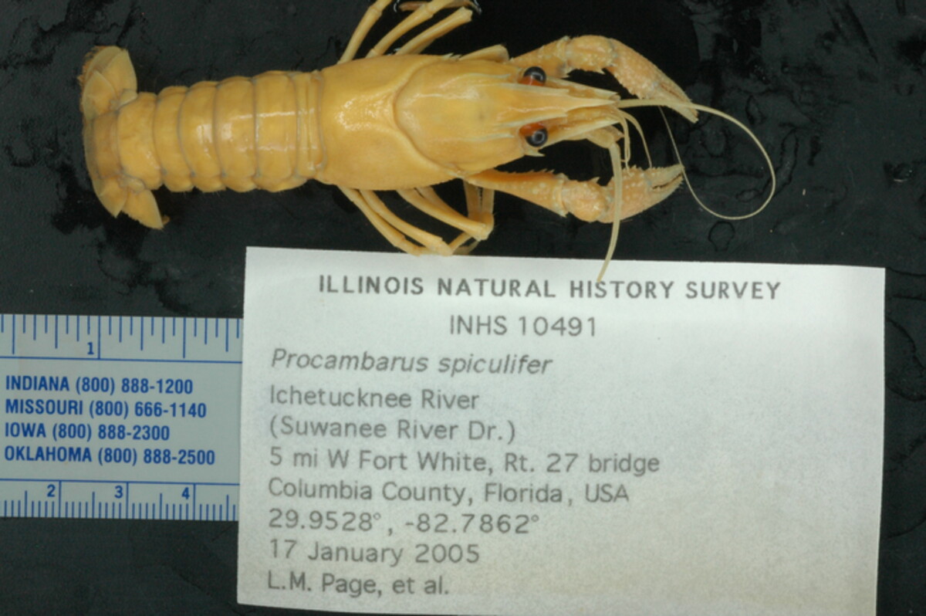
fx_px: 2313
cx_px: 463
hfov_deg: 22.6
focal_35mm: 90
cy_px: 308
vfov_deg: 15.2
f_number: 36
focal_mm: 60
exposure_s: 1/1.6
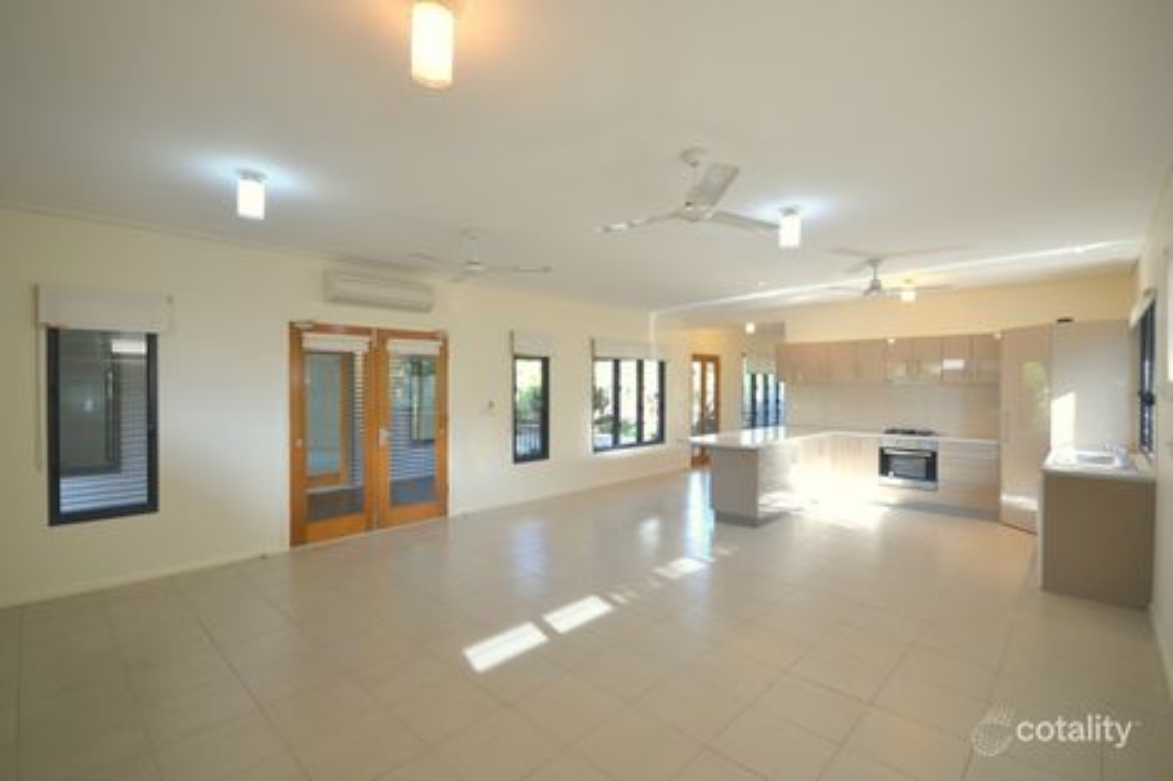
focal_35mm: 15
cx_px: 586
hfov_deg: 100.4
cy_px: 390
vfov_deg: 77.3
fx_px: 489
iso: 400
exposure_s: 1/60
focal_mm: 10
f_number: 4
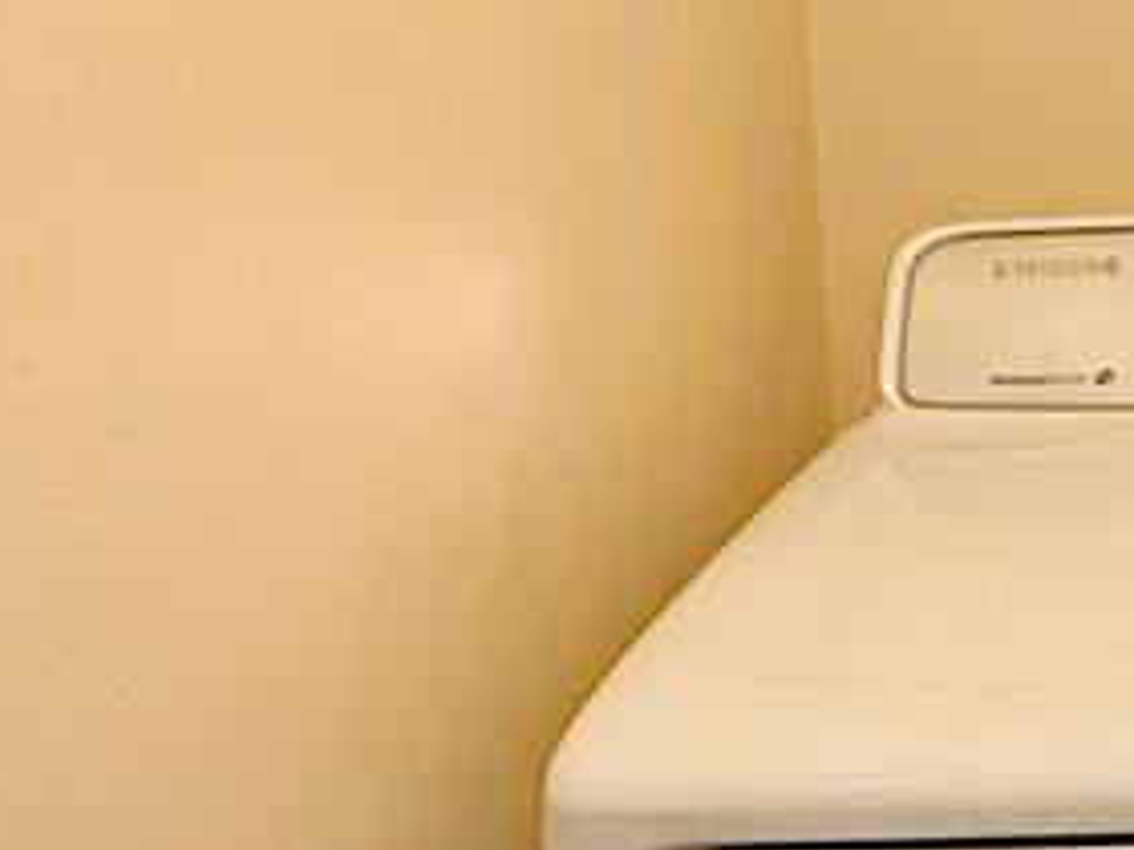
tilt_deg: -7.9
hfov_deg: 20.6
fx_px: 2621
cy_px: 287
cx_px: 1725
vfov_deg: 18.4
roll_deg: +0.0
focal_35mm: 80
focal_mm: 2.22
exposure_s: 1/60
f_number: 2.2
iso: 400
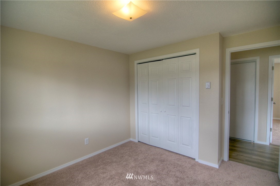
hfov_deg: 95.1
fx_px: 128
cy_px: 93
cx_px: 140
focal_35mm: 16
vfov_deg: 71.9
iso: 160
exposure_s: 1/200
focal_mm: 11
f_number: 2.8
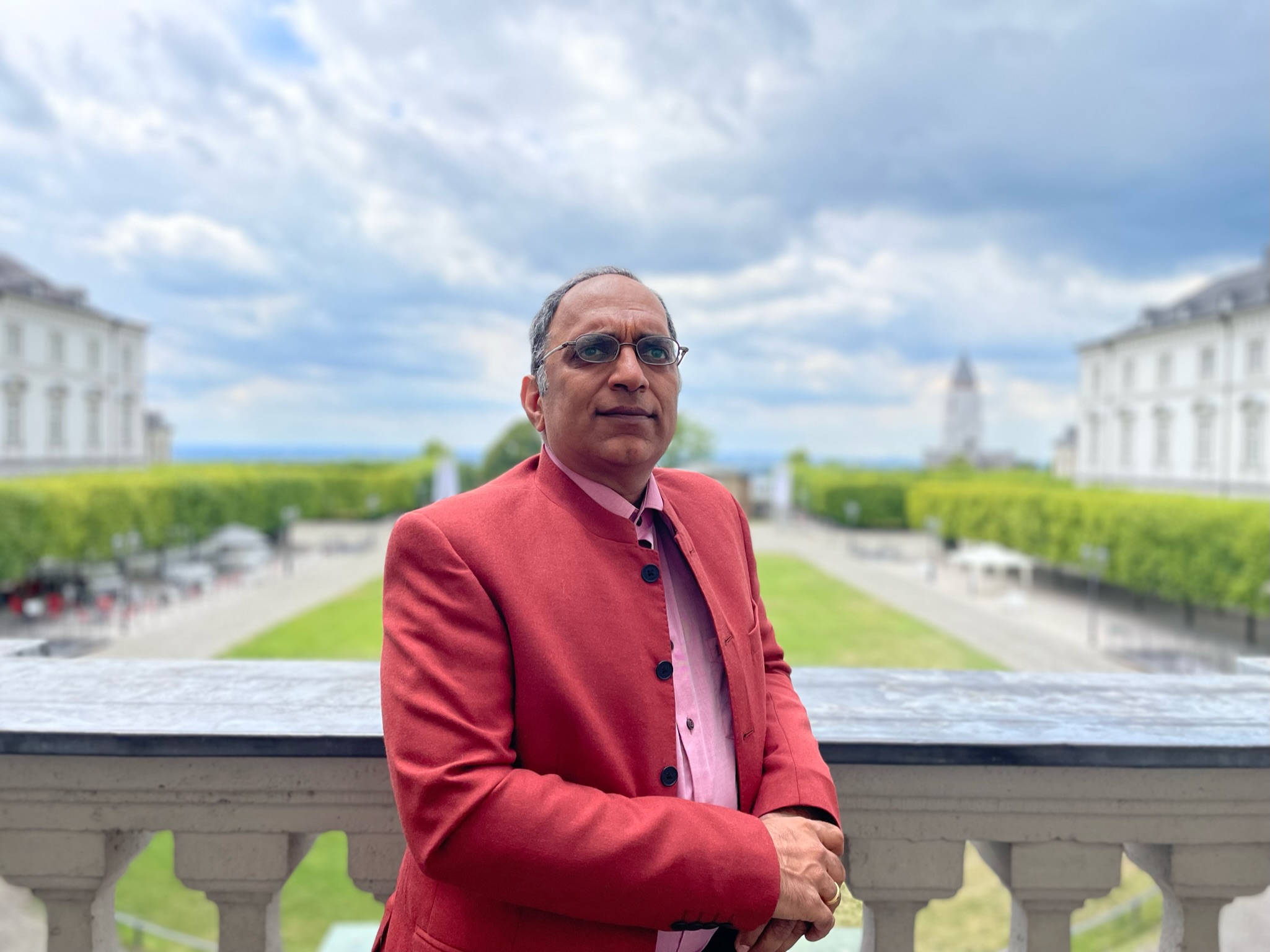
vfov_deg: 53.0
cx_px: 635
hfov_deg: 67.3
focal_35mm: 26
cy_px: 476
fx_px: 954
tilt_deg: -0.6
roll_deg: -0.7
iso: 50
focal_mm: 4.2
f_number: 1.6
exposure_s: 1/3401
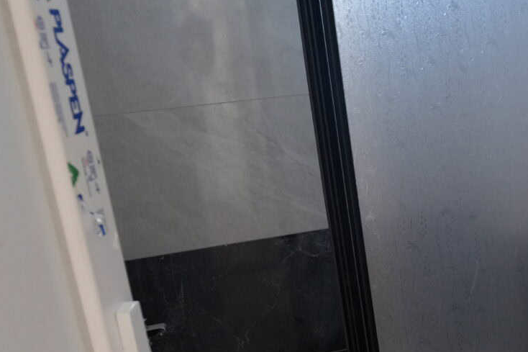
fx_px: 777
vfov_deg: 25.2
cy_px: 260
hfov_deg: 34.2
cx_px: 527
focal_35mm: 53
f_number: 4
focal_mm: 19
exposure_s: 1/160
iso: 1600
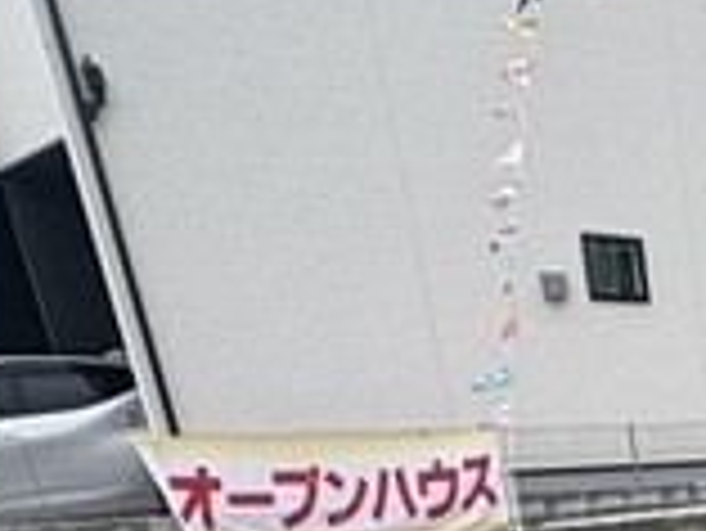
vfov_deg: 20.4
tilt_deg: -24.8
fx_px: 1163
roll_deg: -0.3
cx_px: 1084
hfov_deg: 25.0
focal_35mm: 57
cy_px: 878
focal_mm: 2.22
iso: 40
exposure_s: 1/249
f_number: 2.2
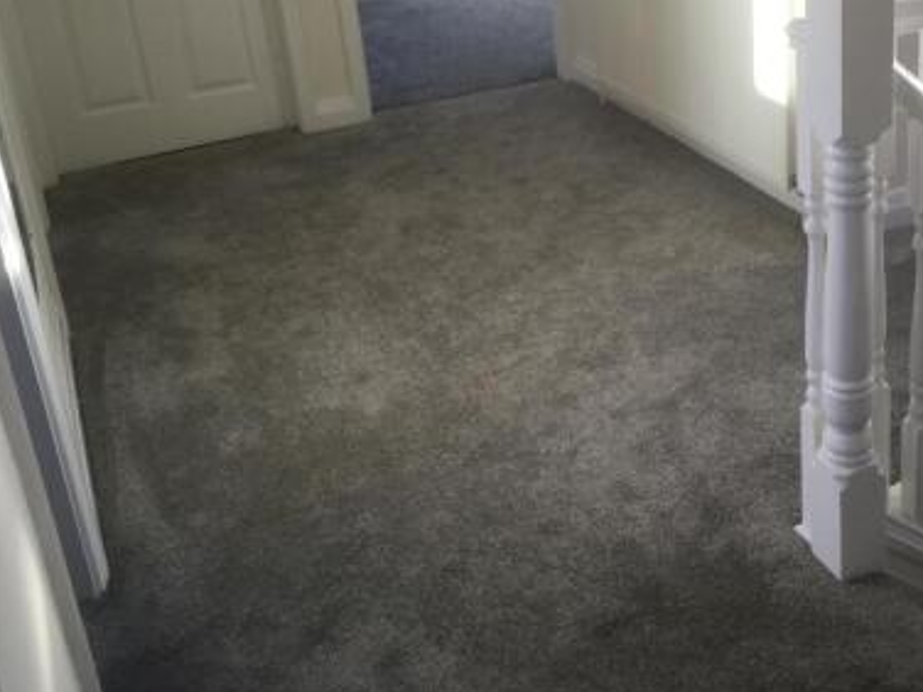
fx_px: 1200
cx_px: 703
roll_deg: +1.4
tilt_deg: -22.6
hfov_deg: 40.8
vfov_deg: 31.7
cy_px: 180
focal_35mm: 45
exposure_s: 1/100
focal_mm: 4.15
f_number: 2.2
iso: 40
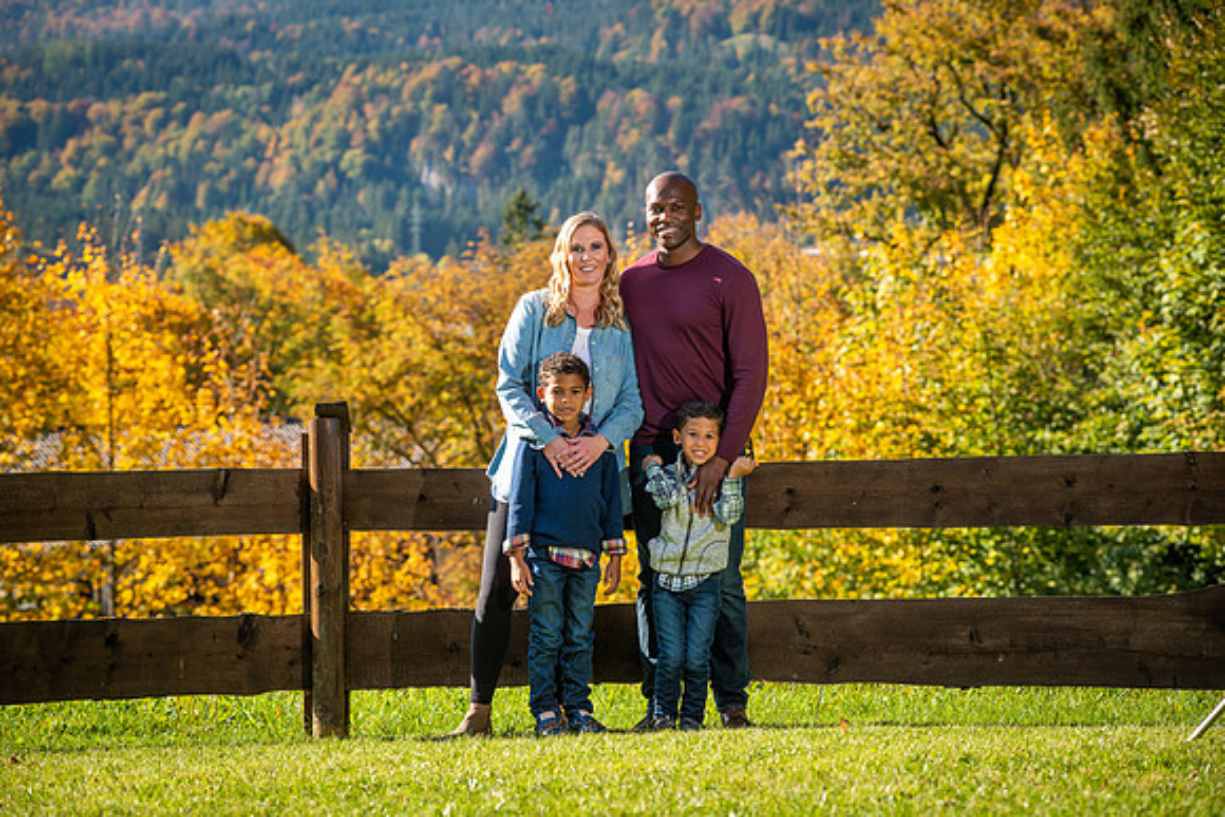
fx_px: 4084
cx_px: 612
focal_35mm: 120
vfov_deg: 11.4
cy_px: 408
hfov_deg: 17.1
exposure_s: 1/250
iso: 100
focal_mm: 120
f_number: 5.6
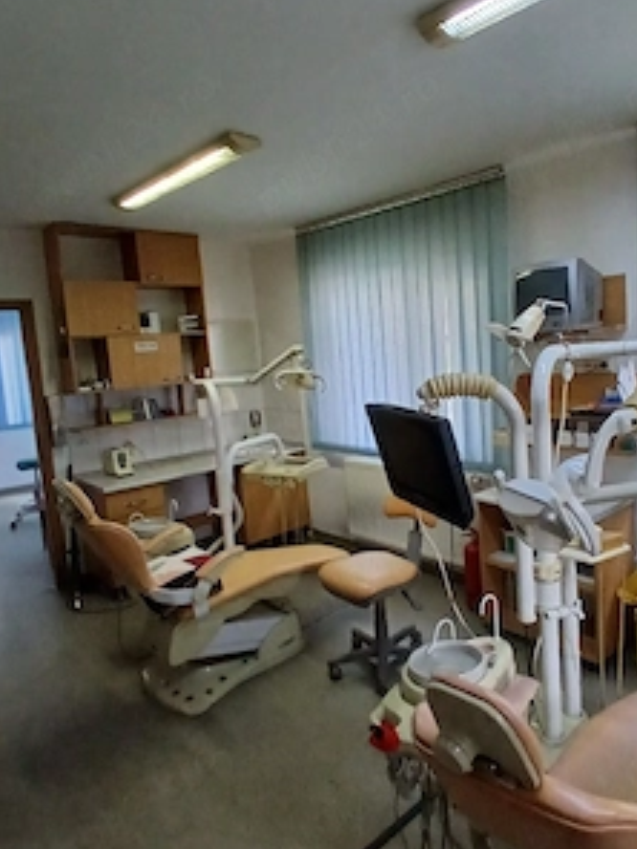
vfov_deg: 73.9
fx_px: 564
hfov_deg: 58.0
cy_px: 402
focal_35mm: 23
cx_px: 405
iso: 200
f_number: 2.2
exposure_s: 1/33.3
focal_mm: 1.4
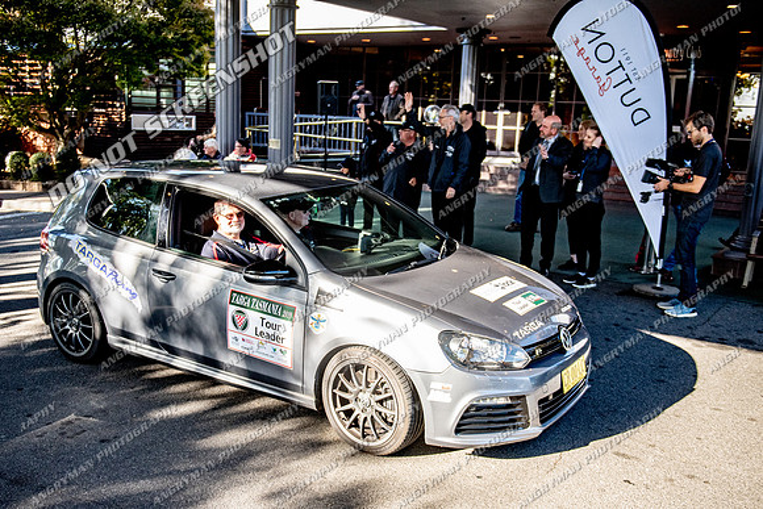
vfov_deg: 35.8
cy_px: 295
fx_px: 786
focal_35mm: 37
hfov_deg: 51.8
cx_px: 363
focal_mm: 32
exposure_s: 1/2000
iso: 1000
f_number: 3.2
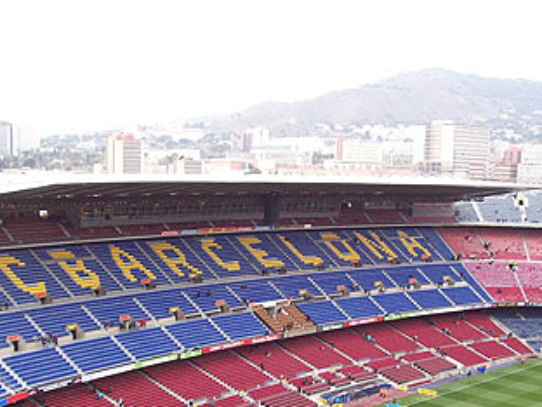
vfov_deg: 27.7
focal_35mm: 52
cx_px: 226
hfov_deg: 36.7
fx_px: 814
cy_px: 292
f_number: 2.7
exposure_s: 1/121
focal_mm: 6
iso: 200
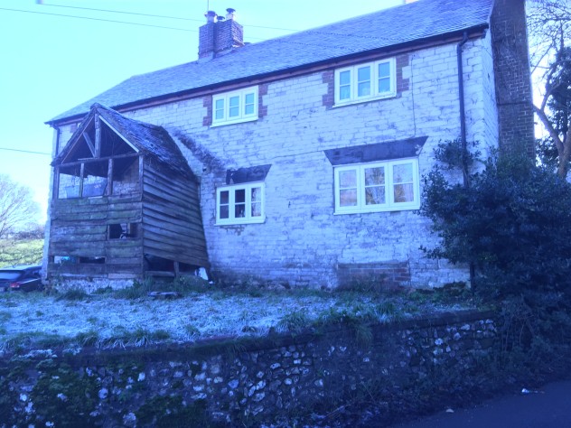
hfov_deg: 61.7
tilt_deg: +9.8
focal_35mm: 29
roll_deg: -1.0
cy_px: 214
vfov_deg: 48.2
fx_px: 478
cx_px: 286
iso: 40
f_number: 2.2
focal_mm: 4.15
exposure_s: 1/120
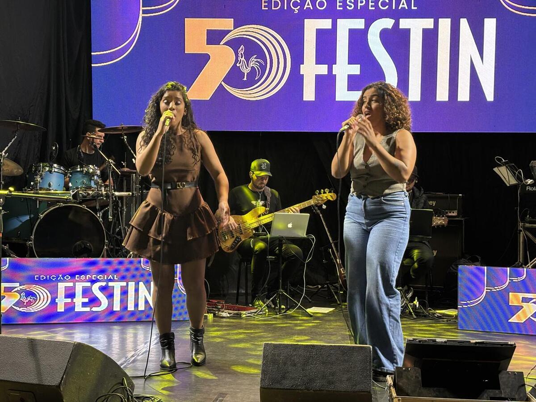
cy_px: 201
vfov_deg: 28.0
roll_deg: -1.1
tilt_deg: +0.3
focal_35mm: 52
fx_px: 805
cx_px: 268
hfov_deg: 36.8
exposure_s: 1/41
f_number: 1.6
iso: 160
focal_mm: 5.96
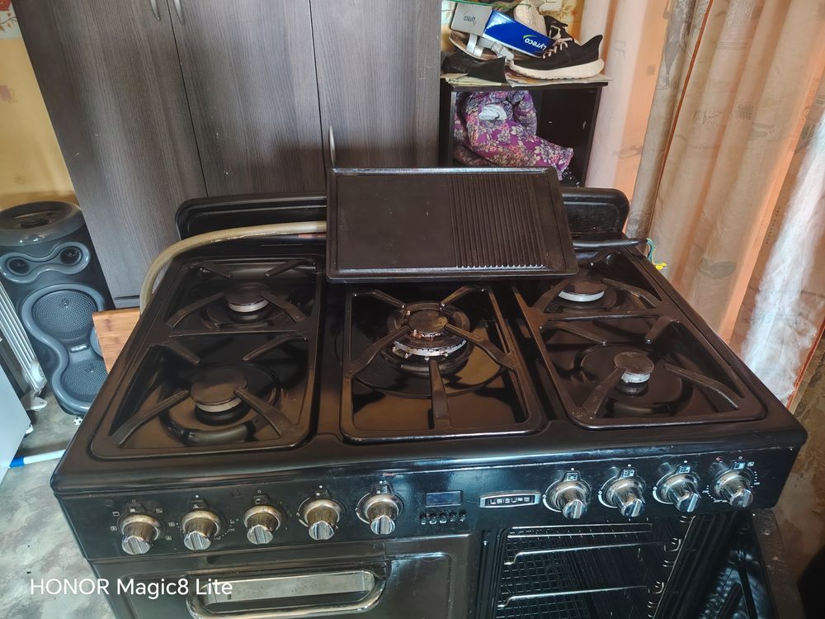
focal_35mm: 24
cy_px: 310
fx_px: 572
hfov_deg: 71.6
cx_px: 412
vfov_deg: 56.8
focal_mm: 5.25
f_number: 1.75
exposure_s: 1/20
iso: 2313
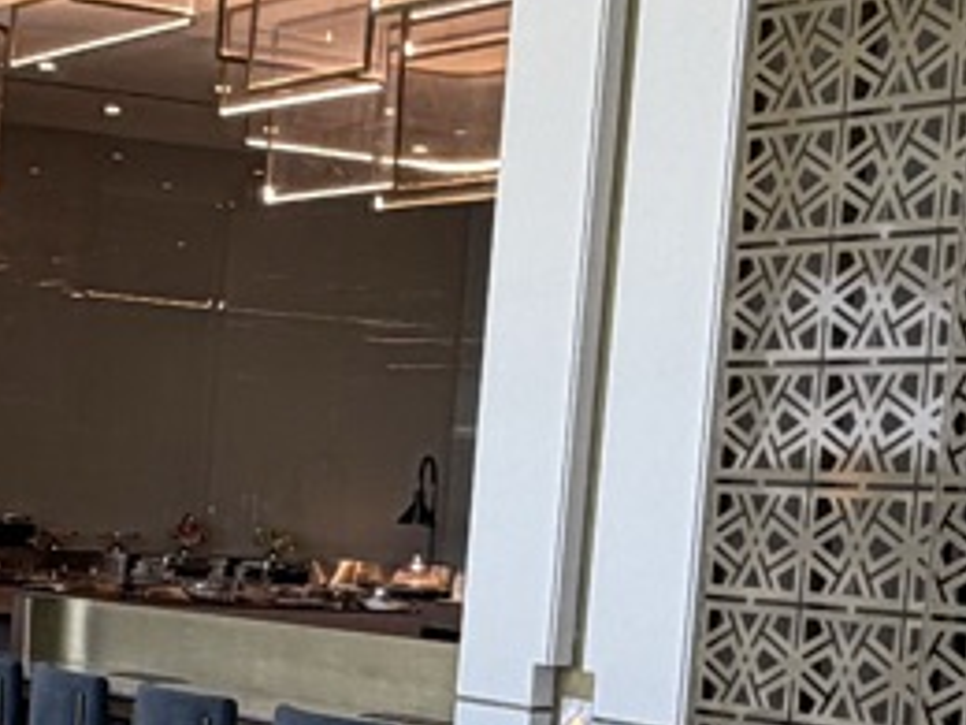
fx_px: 2707
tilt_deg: -5.2
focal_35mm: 97
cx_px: -134
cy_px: 714
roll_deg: -2.9
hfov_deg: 19.3
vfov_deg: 15.0
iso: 50
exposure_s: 1/120
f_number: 2.2
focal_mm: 2.22
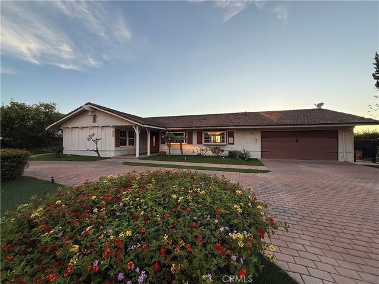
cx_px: 190
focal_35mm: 14
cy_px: 142
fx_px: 153
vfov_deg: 85.7
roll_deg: +1.1
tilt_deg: +0.3
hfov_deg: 102.1
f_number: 2.2
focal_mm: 2.22
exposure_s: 1/379
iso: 50
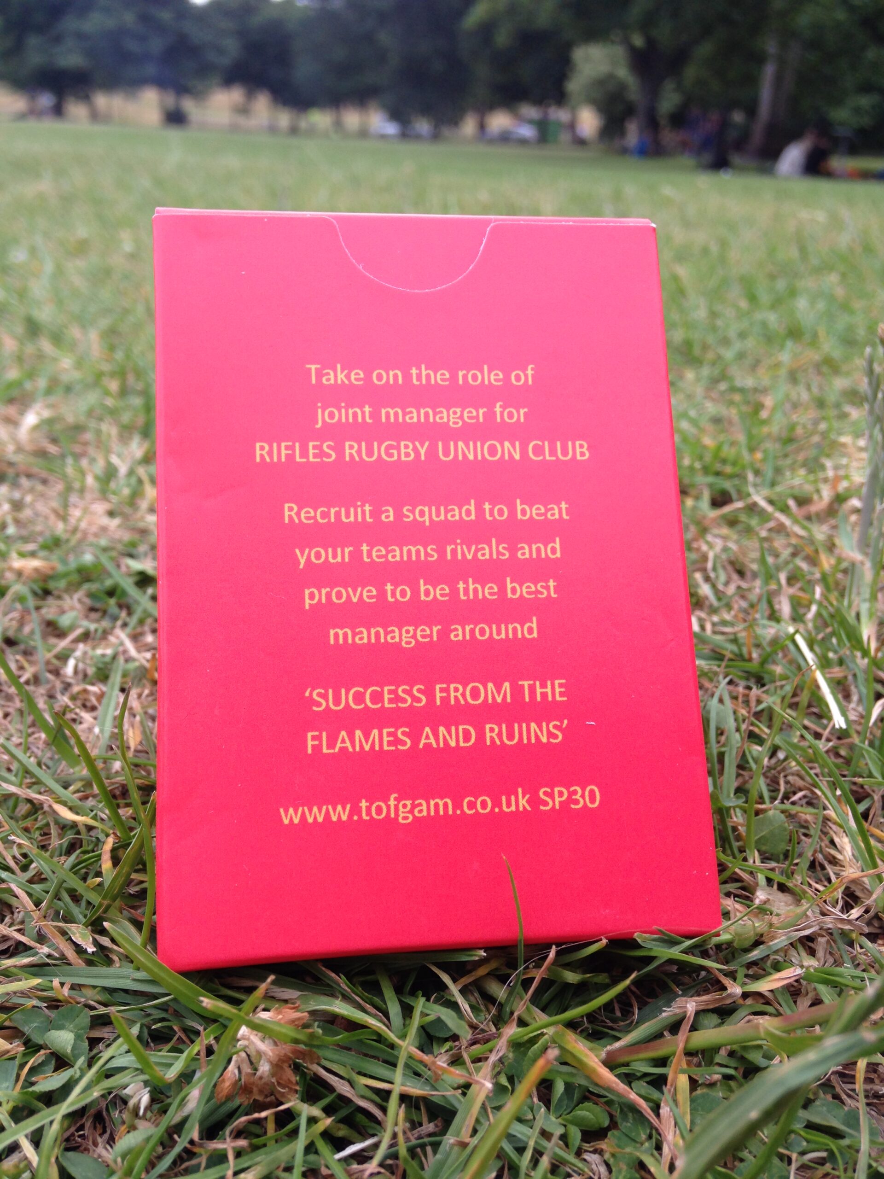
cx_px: 442
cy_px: 590
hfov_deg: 42.9
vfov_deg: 55.4
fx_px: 1124
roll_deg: -2.8
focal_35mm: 33
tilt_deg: -21.6
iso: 50
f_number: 2.4
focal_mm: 4.12
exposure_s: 1/174
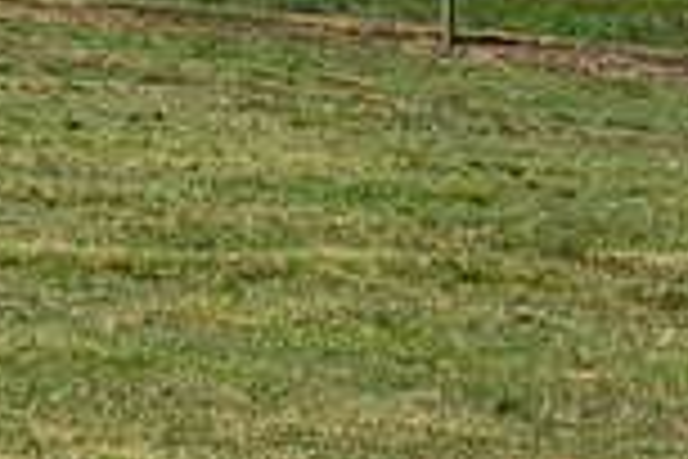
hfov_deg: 5.5
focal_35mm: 369
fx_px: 7051
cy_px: -318
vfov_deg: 3.7
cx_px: -473
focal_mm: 52.4
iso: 250
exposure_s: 1/125
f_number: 10
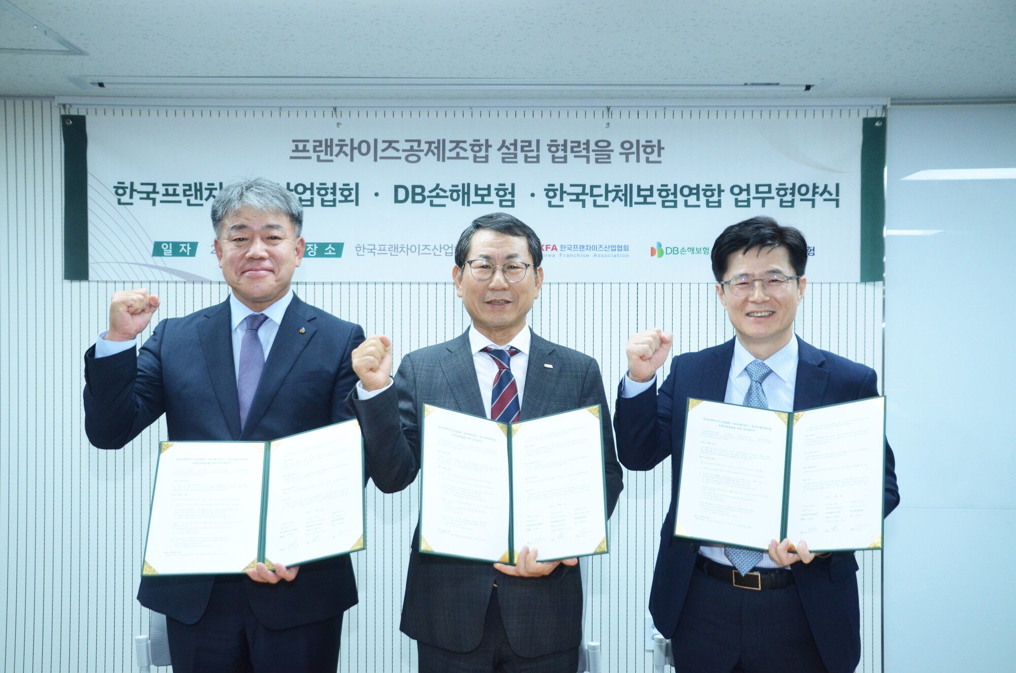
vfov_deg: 39.8
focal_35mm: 33
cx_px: 508
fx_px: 929
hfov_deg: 57.3
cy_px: 336
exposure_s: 1/250
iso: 1600
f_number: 3.5
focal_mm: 22
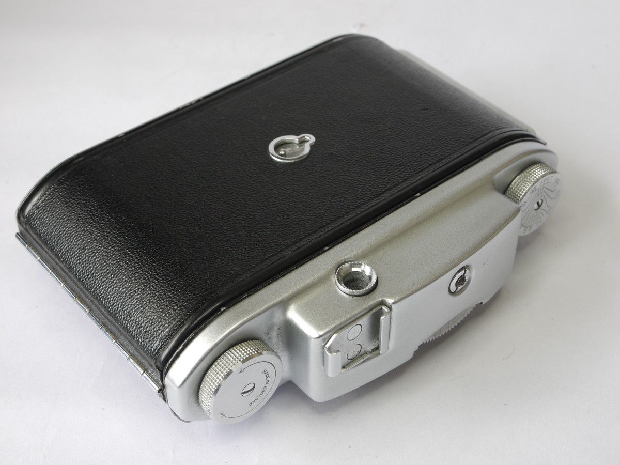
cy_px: 232
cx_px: 310
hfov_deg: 33.2
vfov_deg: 25.2
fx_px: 1039
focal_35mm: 58
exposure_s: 1/15
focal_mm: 29
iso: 400
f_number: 8
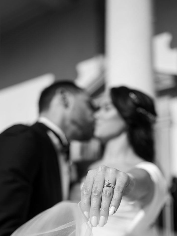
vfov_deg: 35.1
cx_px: 85
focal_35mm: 53
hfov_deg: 27.5
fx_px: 361
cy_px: 185
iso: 31
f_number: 1.8
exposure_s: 1/2000
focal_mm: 35
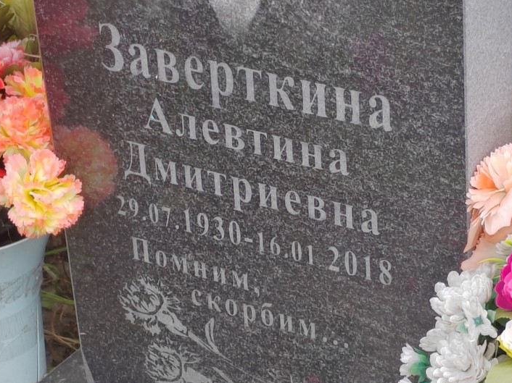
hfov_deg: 15.5
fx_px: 1878
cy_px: 193
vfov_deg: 11.7
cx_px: 279
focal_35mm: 127
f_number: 1.9
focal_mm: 5.52
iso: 100
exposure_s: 1/270
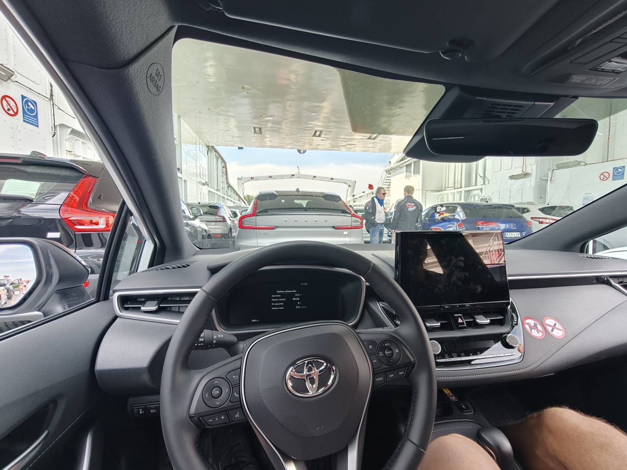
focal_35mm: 15
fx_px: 272
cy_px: 235
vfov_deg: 81.7
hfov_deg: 98.2
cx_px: 314
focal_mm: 2.31
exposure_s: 1/122
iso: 200
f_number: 2
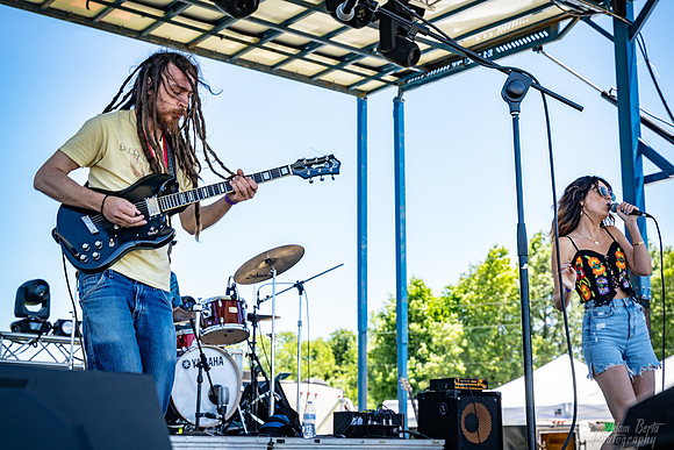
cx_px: 337
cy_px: 225
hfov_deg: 38.2
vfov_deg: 26.0
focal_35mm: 52
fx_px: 974
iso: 125
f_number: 5.6
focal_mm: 52
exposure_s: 1/160
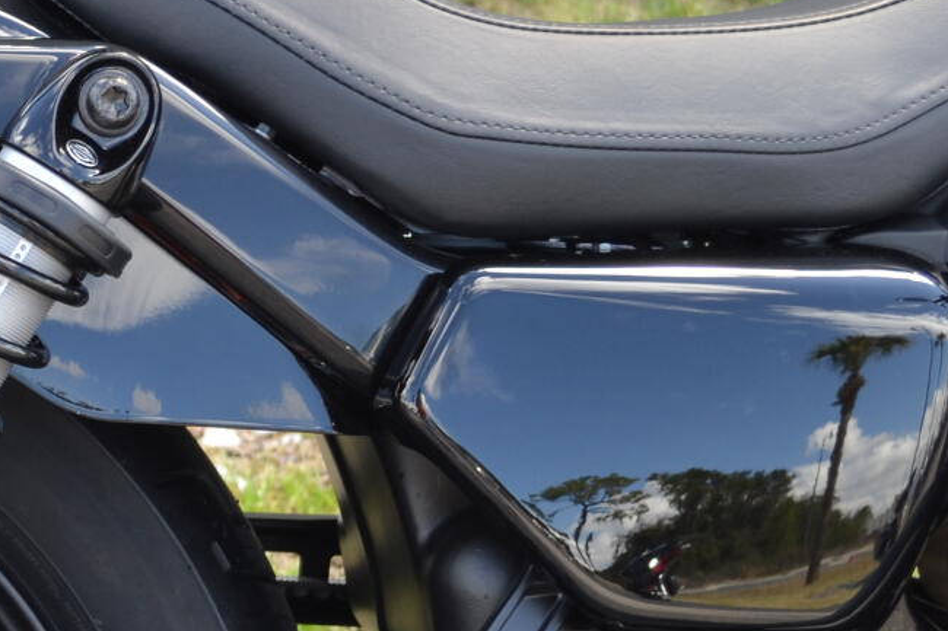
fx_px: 3159
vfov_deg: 11.3
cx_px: -181
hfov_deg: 16.4
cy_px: 683
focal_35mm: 120
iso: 200
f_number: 5.6
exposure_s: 1/125
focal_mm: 26
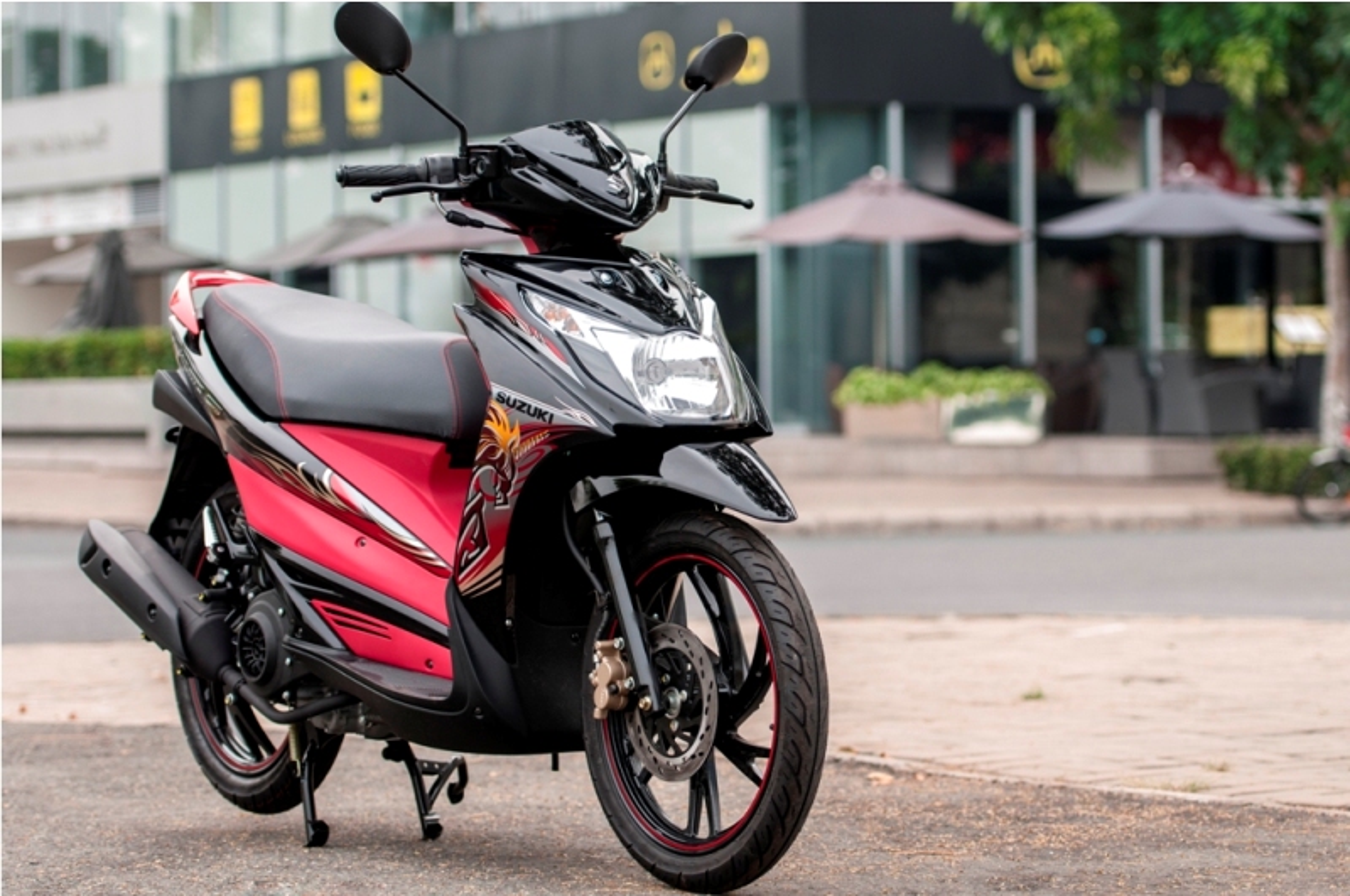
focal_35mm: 105
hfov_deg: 19.5
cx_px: 675
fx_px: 3932
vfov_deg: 13.0
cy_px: 448
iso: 200
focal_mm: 70
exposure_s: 1/500
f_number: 2.8
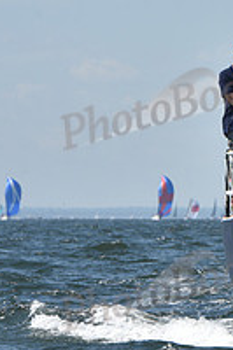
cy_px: 171
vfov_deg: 3.6
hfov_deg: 2.4
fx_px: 5650
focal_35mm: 581
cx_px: 399
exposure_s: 1/1250
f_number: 9
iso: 320
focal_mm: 200
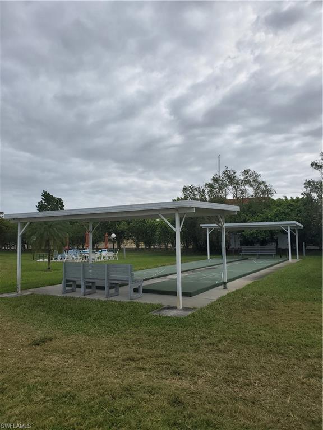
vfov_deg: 67.3
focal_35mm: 26
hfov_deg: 53.1
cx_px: 162
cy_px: 215
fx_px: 323
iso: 50
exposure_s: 1/1894
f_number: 2.4
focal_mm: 4.3
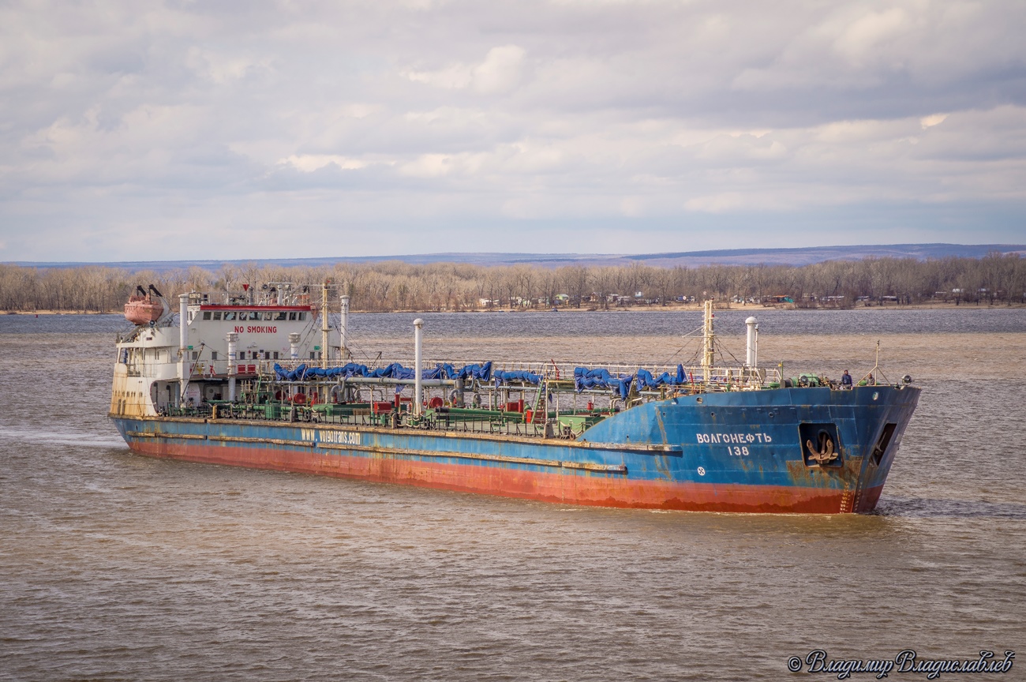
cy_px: 341
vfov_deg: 9.1
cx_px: 513
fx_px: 4271
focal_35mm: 150
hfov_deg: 13.7
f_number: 7.1
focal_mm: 100
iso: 100
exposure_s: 1/500
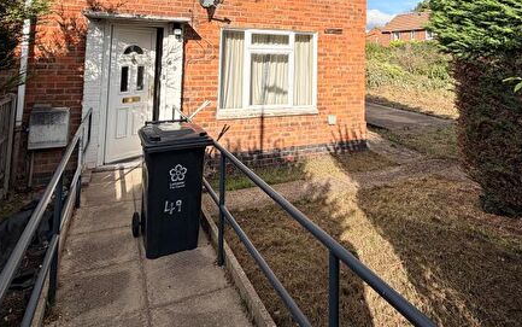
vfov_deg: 45.7
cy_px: 26
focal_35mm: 24
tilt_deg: +4.5
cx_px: 271
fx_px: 342
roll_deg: -1.7
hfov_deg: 74.7
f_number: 2.2
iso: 25
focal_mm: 2.22
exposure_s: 1/770
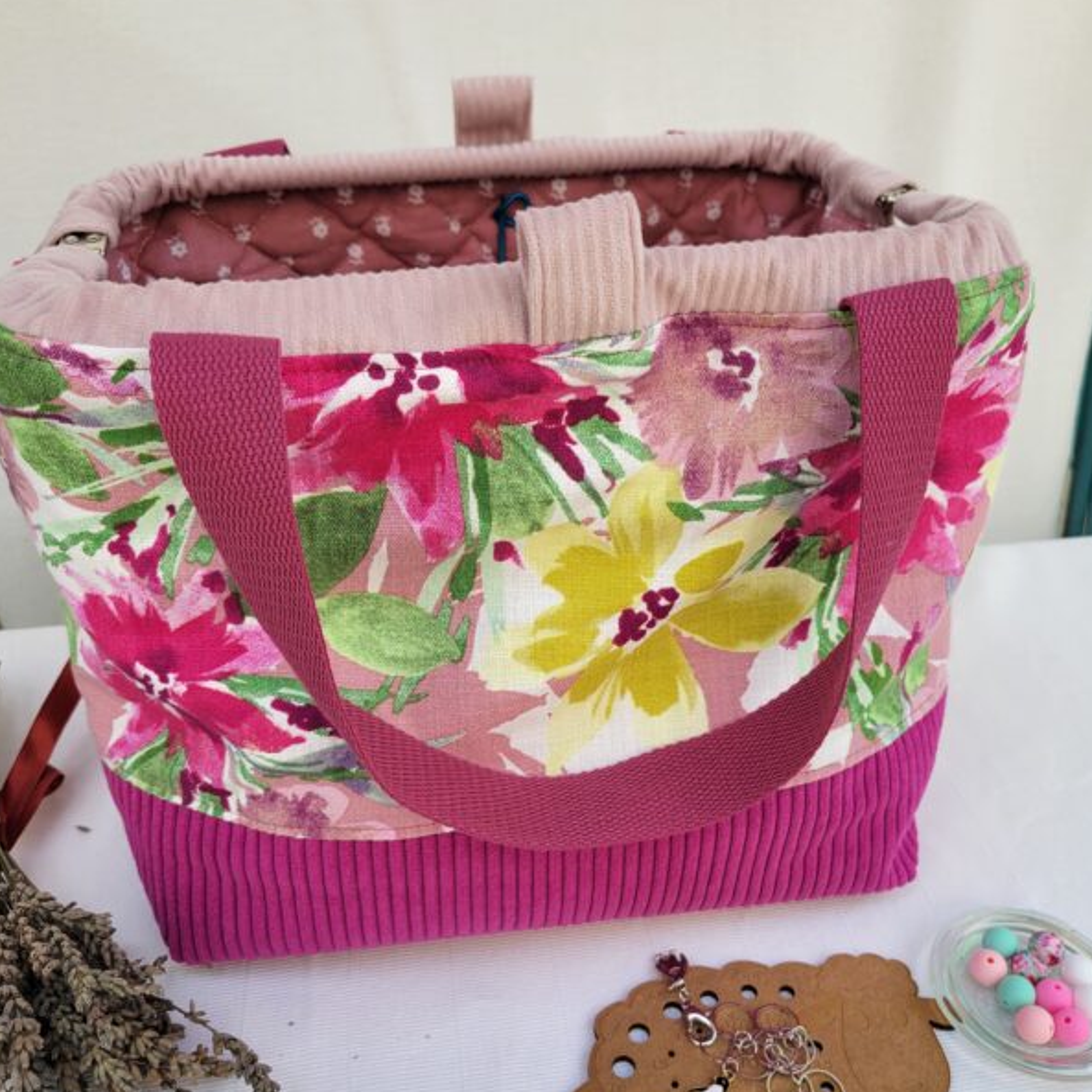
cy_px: 606
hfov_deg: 52.5
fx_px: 1106
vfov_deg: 52.4
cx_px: 545
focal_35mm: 31
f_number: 1.8
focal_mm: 5.4
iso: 40
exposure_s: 1/1163
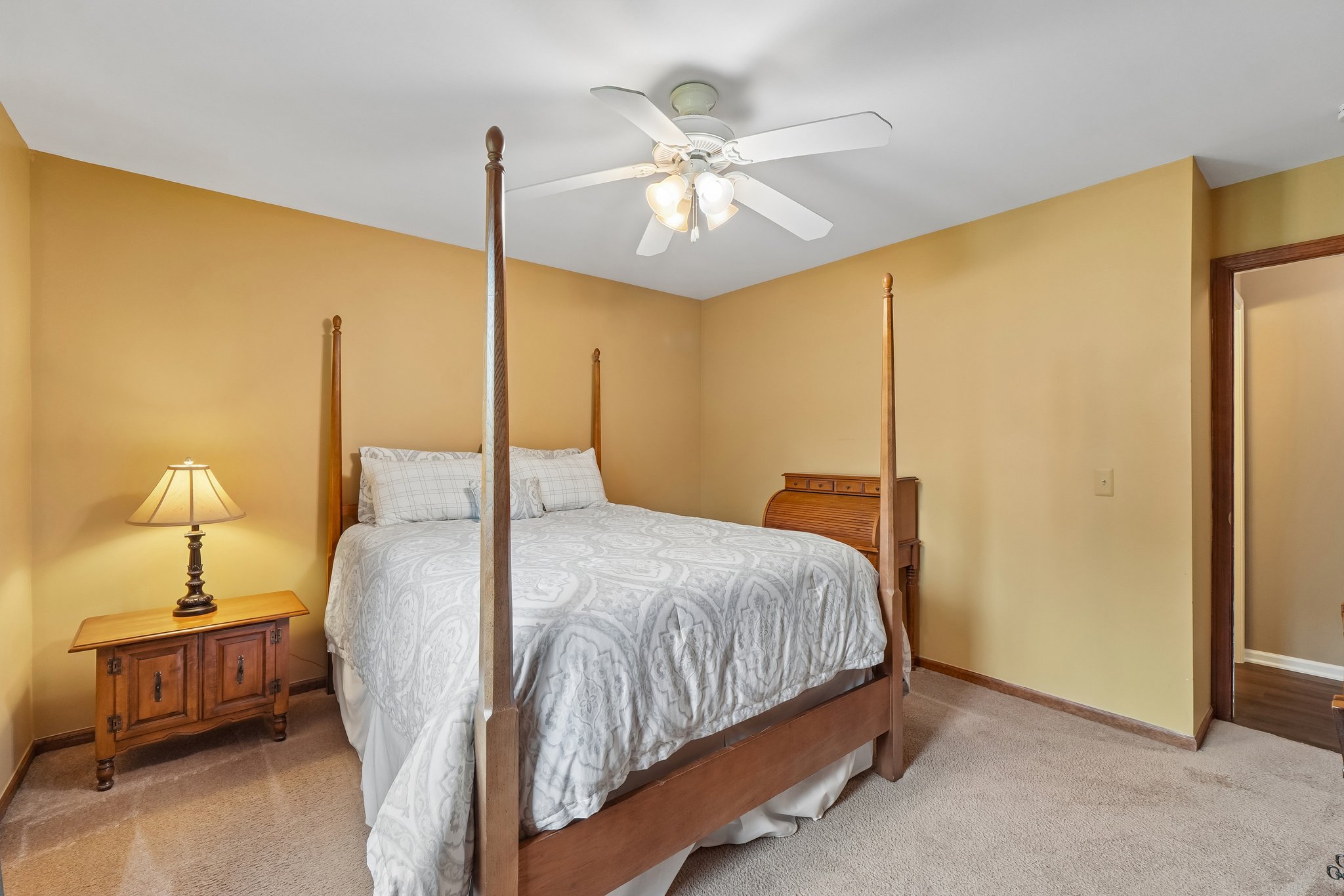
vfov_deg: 77.3
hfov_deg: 100.4
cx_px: 672
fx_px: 560
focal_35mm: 15
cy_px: 448
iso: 400
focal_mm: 10
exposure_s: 1/15
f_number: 8
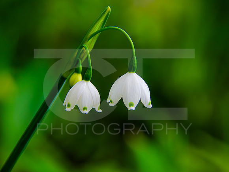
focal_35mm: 199
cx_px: 121
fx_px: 1316
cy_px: 92
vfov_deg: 7.5
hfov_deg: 9.9
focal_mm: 112
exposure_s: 1/1000
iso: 500
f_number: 5.6
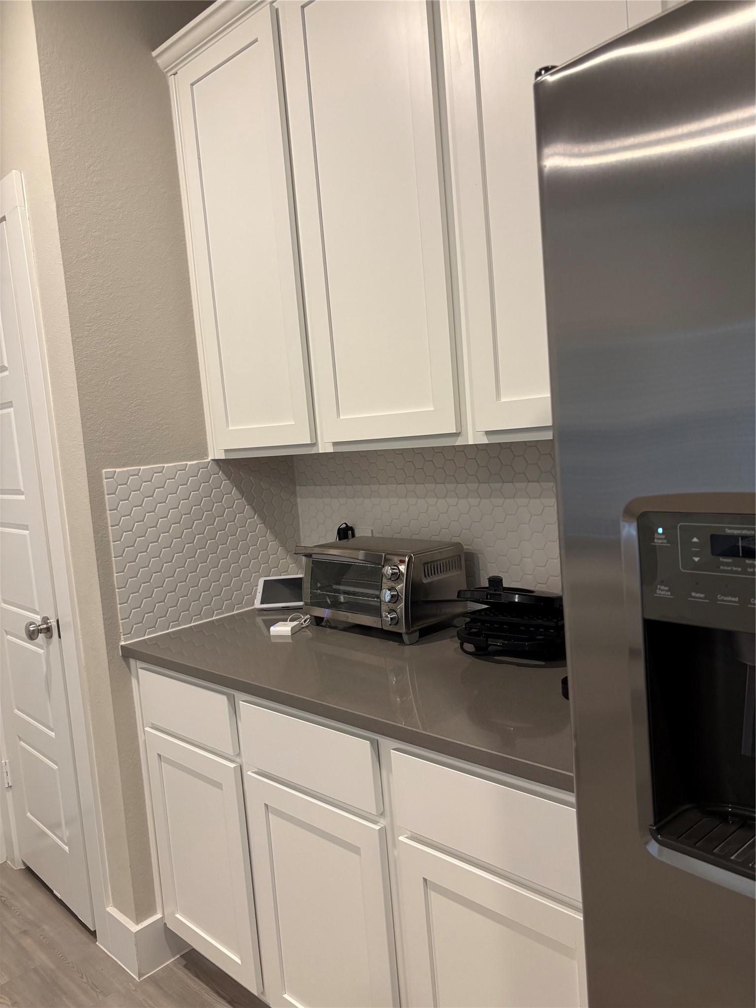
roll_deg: +4.5
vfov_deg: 67.3
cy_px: 504
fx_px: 757
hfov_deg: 53.1
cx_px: 378
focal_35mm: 26
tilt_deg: -4.3
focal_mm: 5.96
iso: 160
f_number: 1.6
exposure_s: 1/60
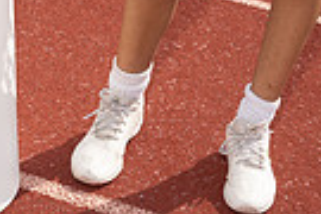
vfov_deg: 9.3
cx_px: 288
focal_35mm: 130
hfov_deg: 15.6
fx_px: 1159
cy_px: -316
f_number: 11
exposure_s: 1/250
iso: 200
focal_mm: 39
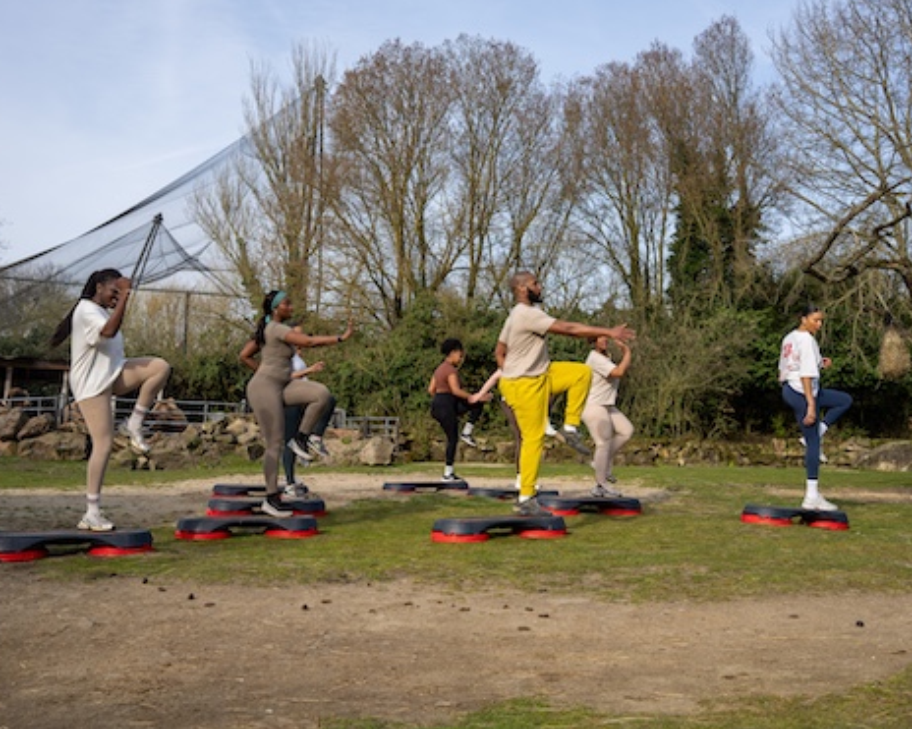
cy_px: 360
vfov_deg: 38.2
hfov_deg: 46.8
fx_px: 1052
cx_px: 465
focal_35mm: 39
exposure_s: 1/400
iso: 125
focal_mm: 34
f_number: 5.6
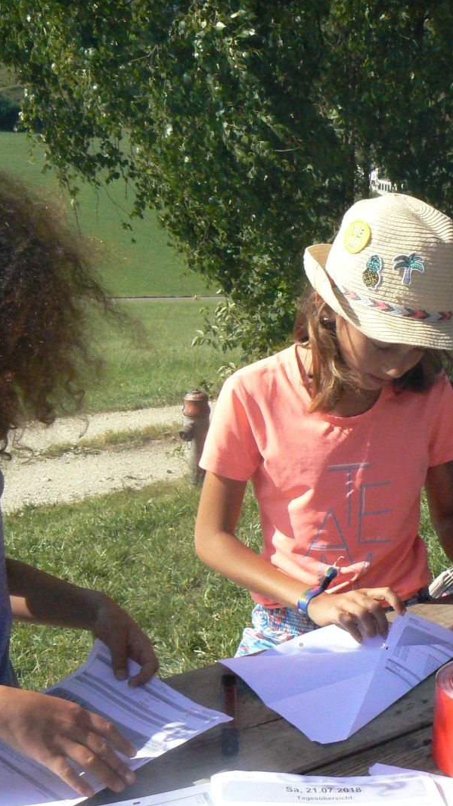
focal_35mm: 53
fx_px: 1133
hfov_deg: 22.6
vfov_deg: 39.2
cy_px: 400
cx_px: 288
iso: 400
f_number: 8
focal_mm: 6
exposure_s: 1/1000
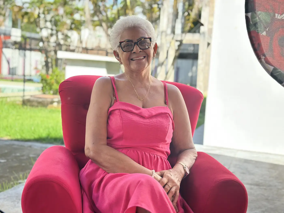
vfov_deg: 30.3
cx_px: 142
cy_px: 106
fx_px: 394
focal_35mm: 48
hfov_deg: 39.7
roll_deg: -3.2
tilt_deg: -5.4
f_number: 1.78
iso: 80
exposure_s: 1/1171
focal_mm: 6.86
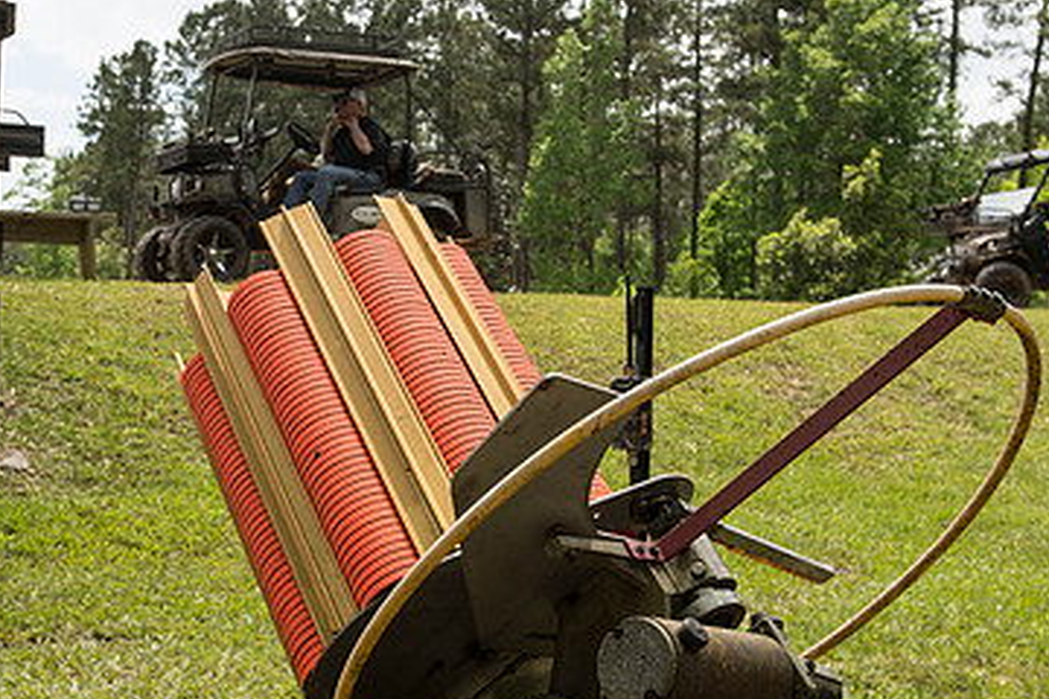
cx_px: 431
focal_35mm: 58
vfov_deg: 23.4
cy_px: 347
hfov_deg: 34.4
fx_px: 1690
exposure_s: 1/250
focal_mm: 36
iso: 160
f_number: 9
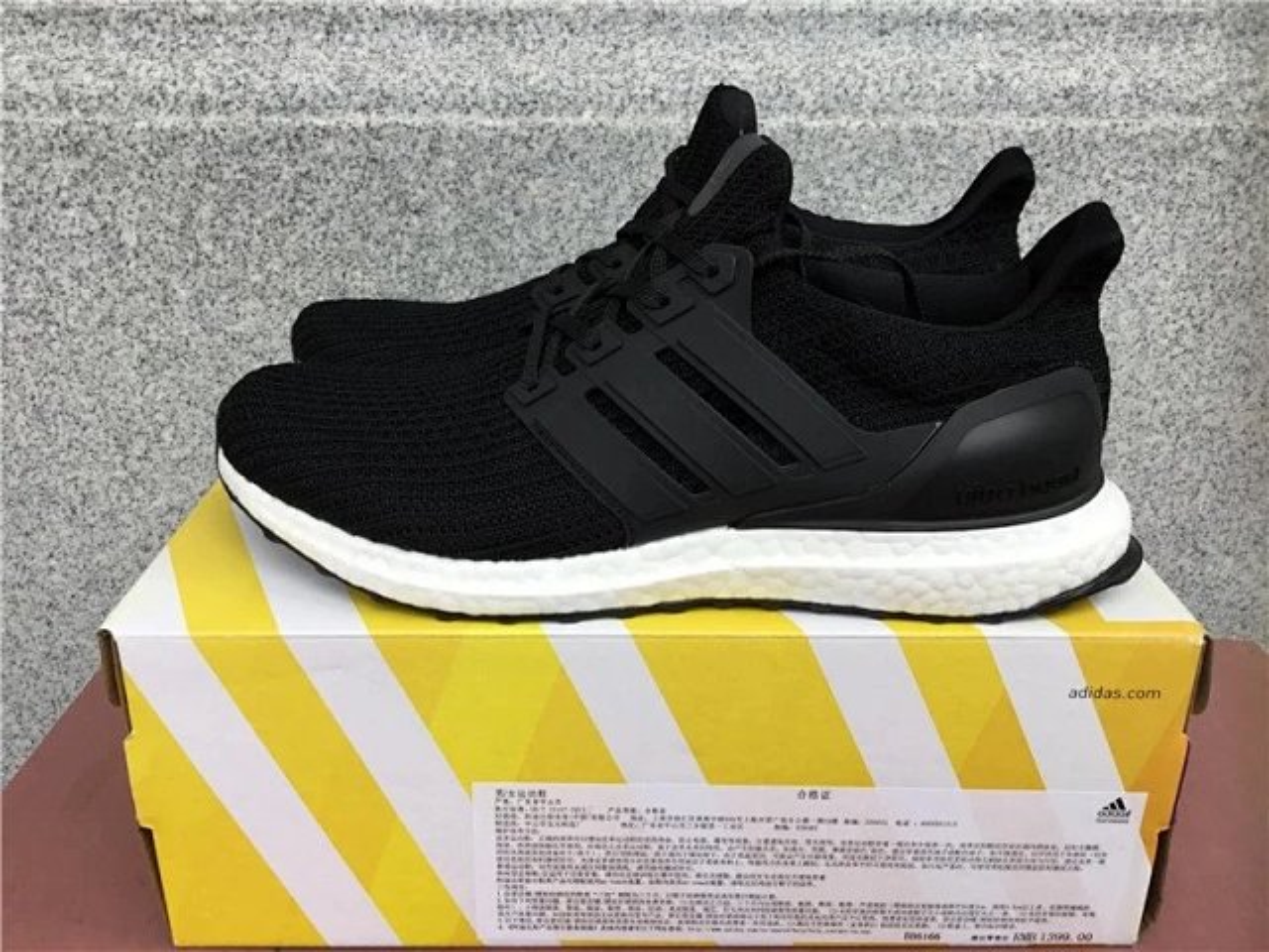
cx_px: 634
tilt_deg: -23.4
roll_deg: +0.3
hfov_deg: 58.4
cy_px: 476
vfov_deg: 45.4
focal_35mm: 31
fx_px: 1136
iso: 25
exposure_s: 1/100
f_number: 2.4
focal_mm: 3.3
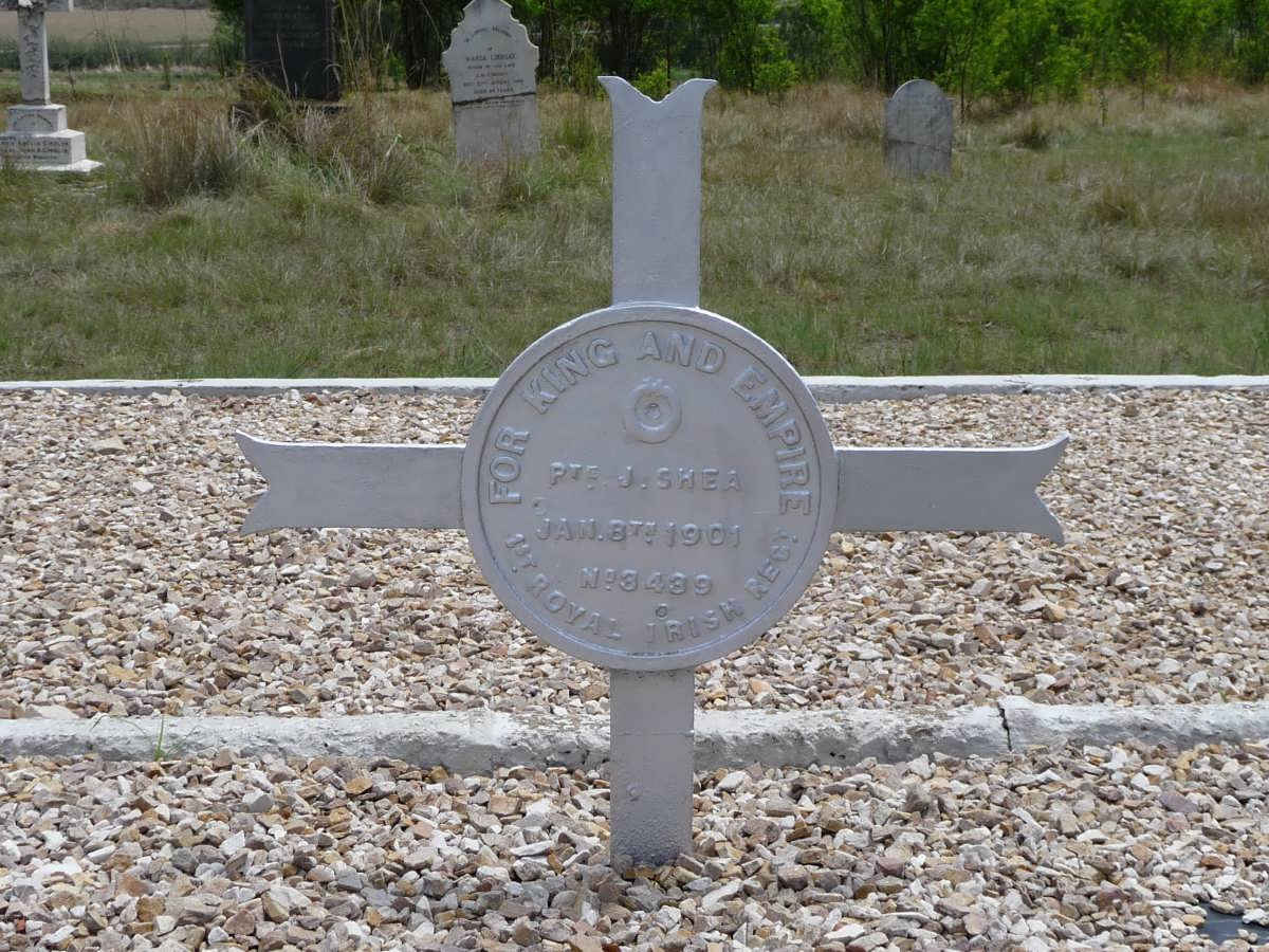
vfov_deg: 27.0
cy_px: 476
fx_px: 1980
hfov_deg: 35.5
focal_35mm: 54
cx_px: 634
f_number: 3.9
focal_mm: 6.7
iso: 100
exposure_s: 1/1000
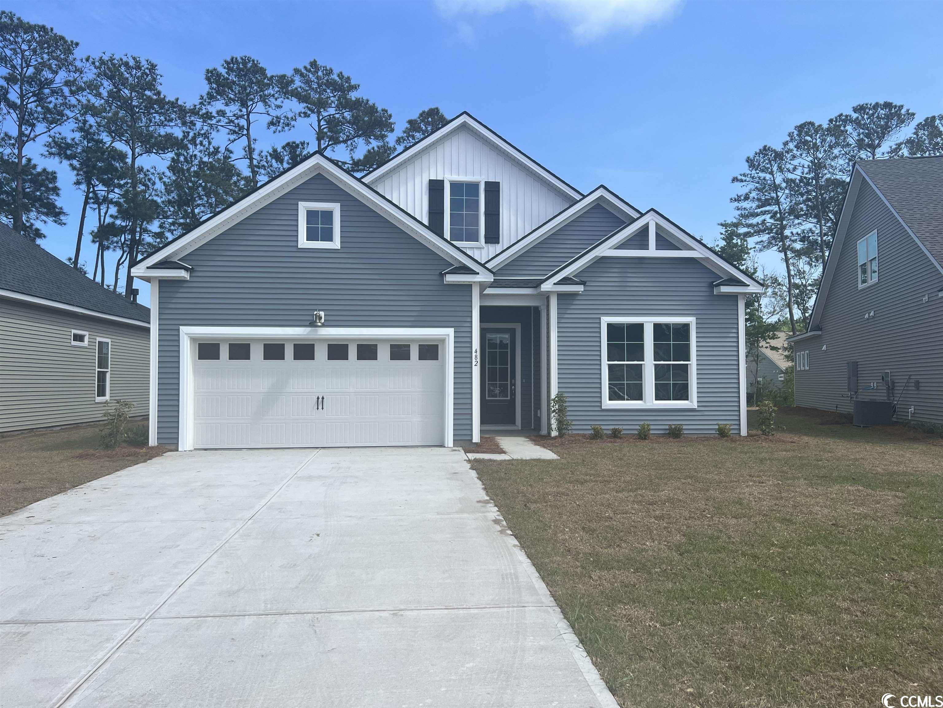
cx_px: 472
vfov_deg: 53.1
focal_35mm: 26
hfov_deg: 67.3
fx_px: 708
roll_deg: -0.6
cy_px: 354
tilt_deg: +1.2
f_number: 1.5
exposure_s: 1/4831
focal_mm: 5.7
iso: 50
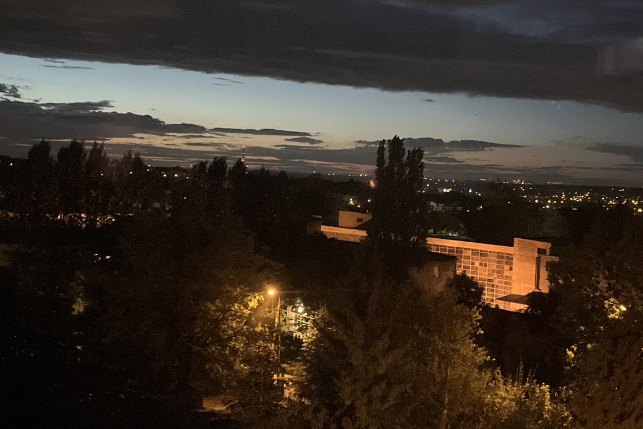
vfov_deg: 28.6
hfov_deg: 41.5
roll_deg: -2.3
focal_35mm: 47
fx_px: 839
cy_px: 187
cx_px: 413
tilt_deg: -1.0
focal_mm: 5.1
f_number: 1.6
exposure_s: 1/17
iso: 8000
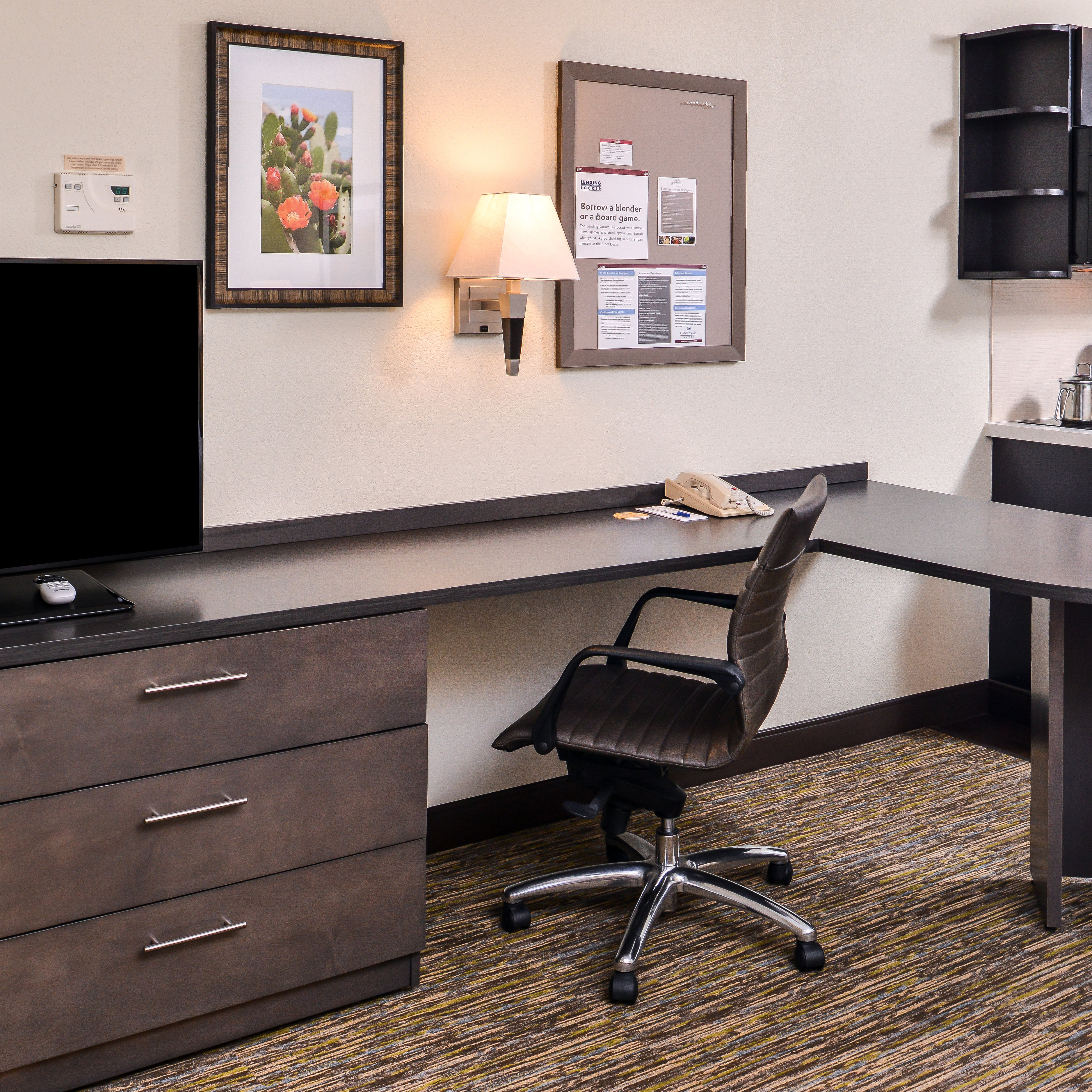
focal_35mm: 40
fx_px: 1428
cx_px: 596
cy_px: 549
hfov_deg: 41.8
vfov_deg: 41.9
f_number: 7.1
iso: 400
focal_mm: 24
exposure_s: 1/125
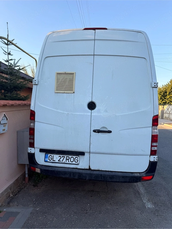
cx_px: 86
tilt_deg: -3.4
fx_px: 159
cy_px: 114
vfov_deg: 71.6
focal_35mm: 24
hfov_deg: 56.8
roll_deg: -1.0
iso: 80
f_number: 1.78
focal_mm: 6.76
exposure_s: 1/858
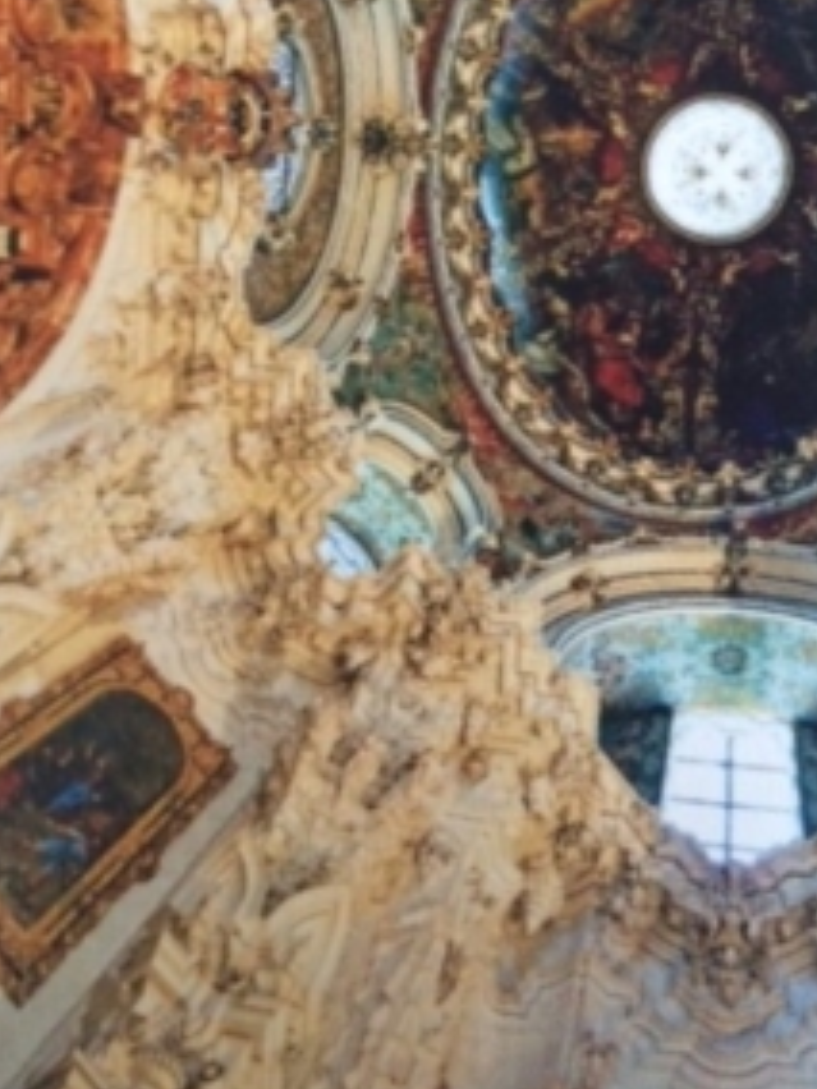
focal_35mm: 49
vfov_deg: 38.3
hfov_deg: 29.5
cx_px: 537
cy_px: 334
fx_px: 1542
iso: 80
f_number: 2.2
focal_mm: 4.15
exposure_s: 1/33
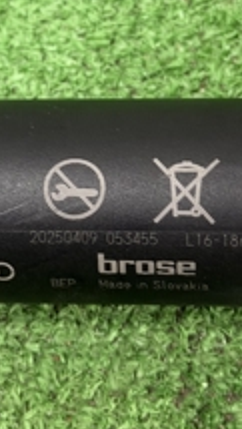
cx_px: 63
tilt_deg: -61.8
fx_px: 1329
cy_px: 156
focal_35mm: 117
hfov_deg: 10.4
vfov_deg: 18.3
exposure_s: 1/50
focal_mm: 6.76
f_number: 1.78
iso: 125
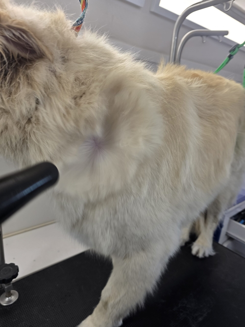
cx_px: 122
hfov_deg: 58.9
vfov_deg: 73.9
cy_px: 164
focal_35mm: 23
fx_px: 217
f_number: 1.7
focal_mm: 6.3
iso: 50
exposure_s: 1/120
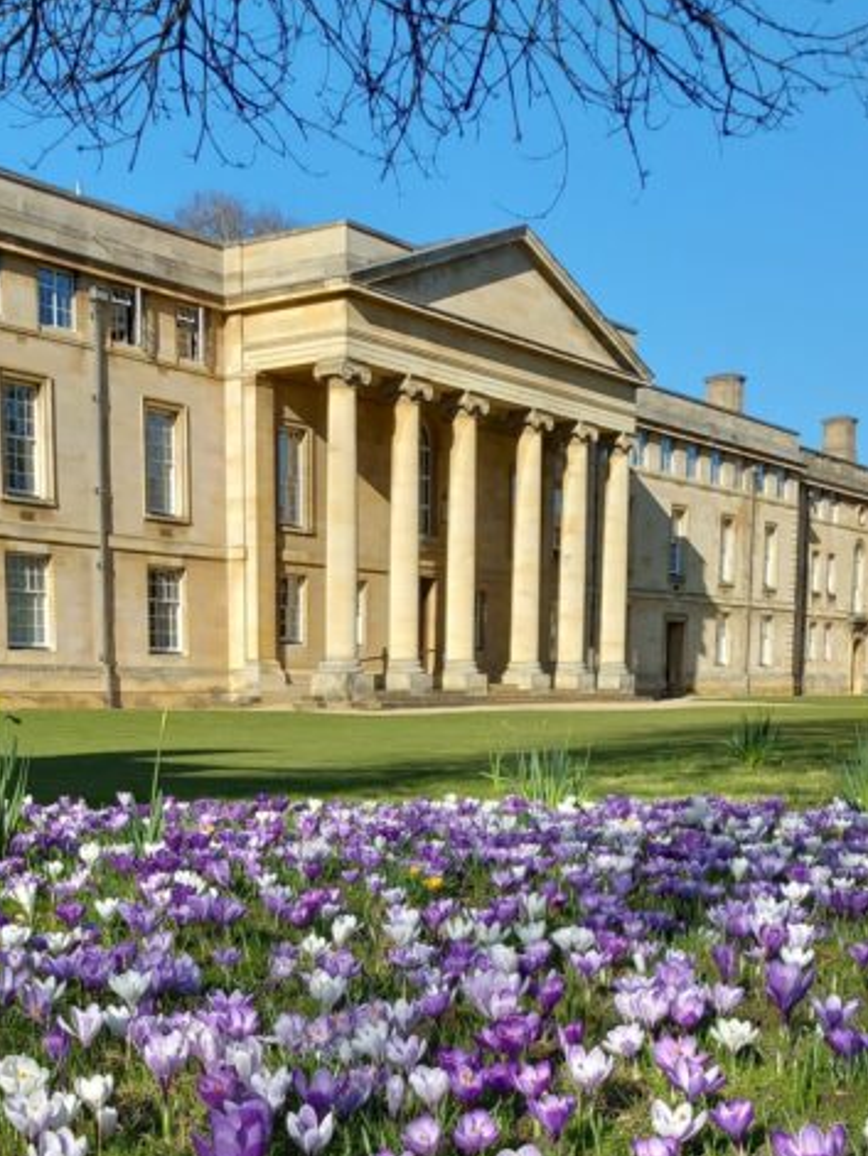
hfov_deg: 29.5
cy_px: 924
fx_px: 1637
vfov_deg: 37.5
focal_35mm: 49
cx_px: 293
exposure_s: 1/343
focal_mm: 4
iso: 20
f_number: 1.8
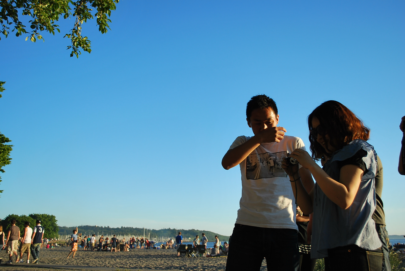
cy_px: 136
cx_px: 202
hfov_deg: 53.1
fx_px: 405
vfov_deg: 37.0
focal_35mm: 36
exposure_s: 1/400
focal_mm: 24
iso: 100
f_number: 4.2
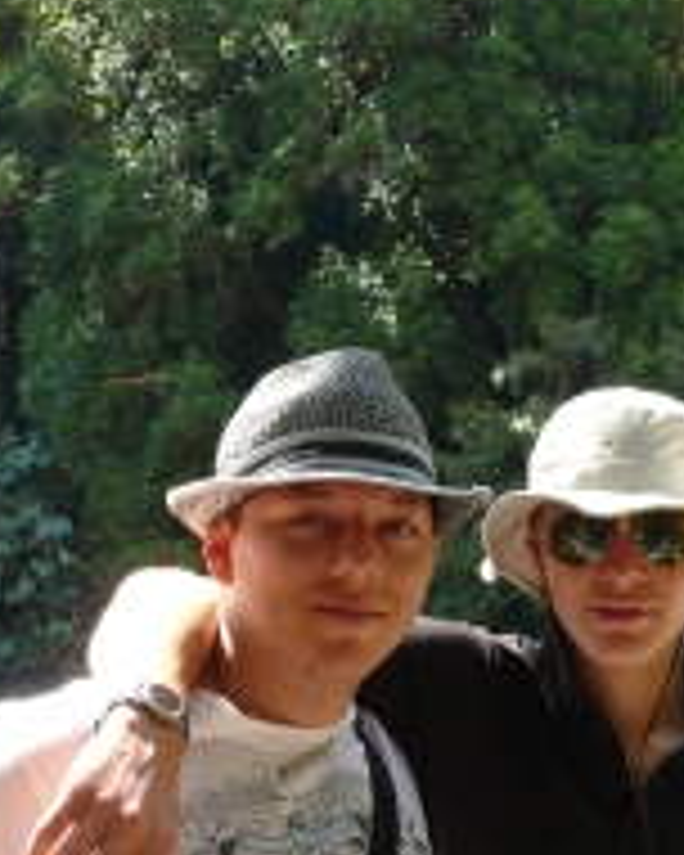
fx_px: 1999
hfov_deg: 19.3
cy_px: 634
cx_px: 486
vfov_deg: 23.9
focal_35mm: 79
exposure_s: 1/100
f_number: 3.2
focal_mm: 7.4
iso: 100
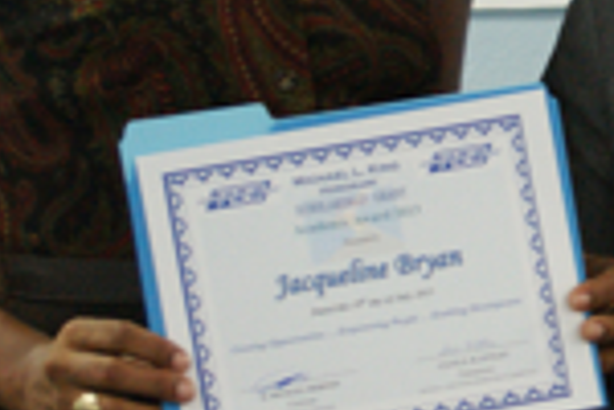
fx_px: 8171
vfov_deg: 2.9
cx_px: 1228
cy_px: -107
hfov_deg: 4.2
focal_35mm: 479
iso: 400
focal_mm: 75
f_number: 4.5
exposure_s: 1/40
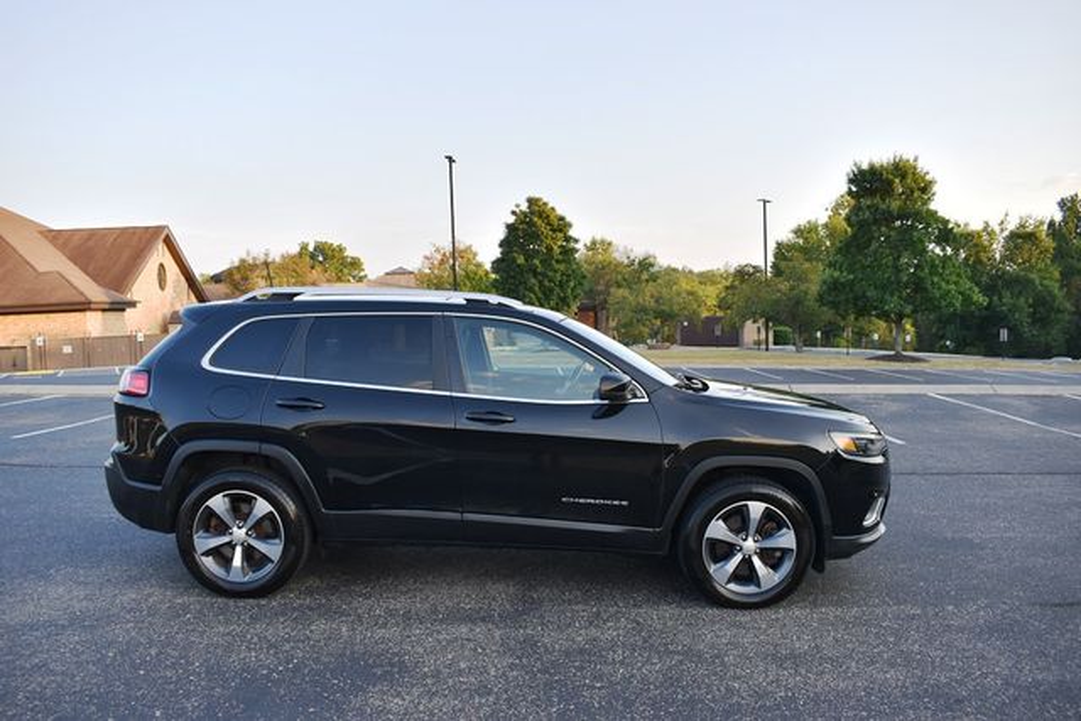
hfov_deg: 67.4
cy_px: 360
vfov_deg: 48.0
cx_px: 540
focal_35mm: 27
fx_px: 811
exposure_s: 1/250
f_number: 5
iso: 400
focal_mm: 18
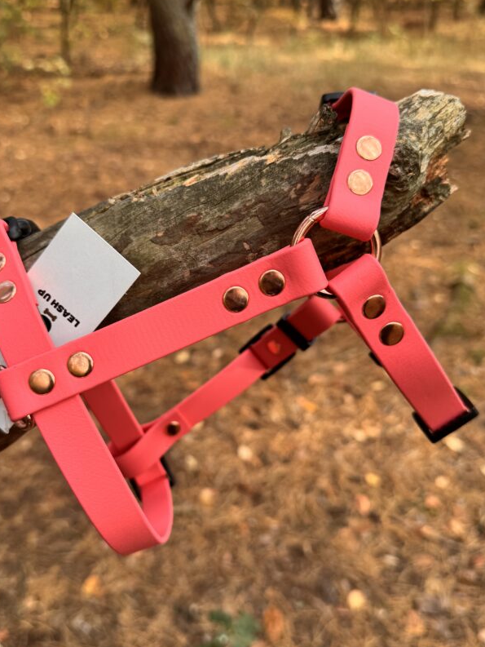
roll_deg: -1.2
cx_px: 213
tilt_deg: -31.4
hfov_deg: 45.4
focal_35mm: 31
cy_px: 332
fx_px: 579
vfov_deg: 58.3
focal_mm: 6.76
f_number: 1.78
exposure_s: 1/201
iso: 64
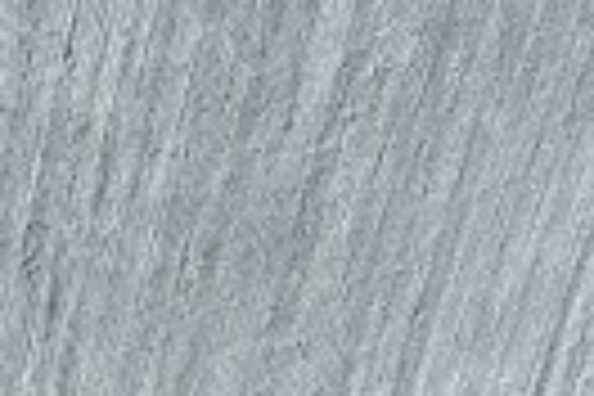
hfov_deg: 13.2
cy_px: 873
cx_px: -788
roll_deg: -0.1
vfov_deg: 10.2
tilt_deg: -27.2
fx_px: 1996
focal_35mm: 121
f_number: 1.78
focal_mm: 6.76
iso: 80
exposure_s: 1/2105
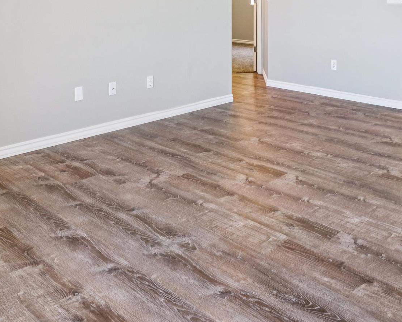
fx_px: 479
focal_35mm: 40
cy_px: -9
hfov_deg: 45.0
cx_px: 258
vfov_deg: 33.5
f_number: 13
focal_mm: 15.5
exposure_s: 1/10
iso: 400
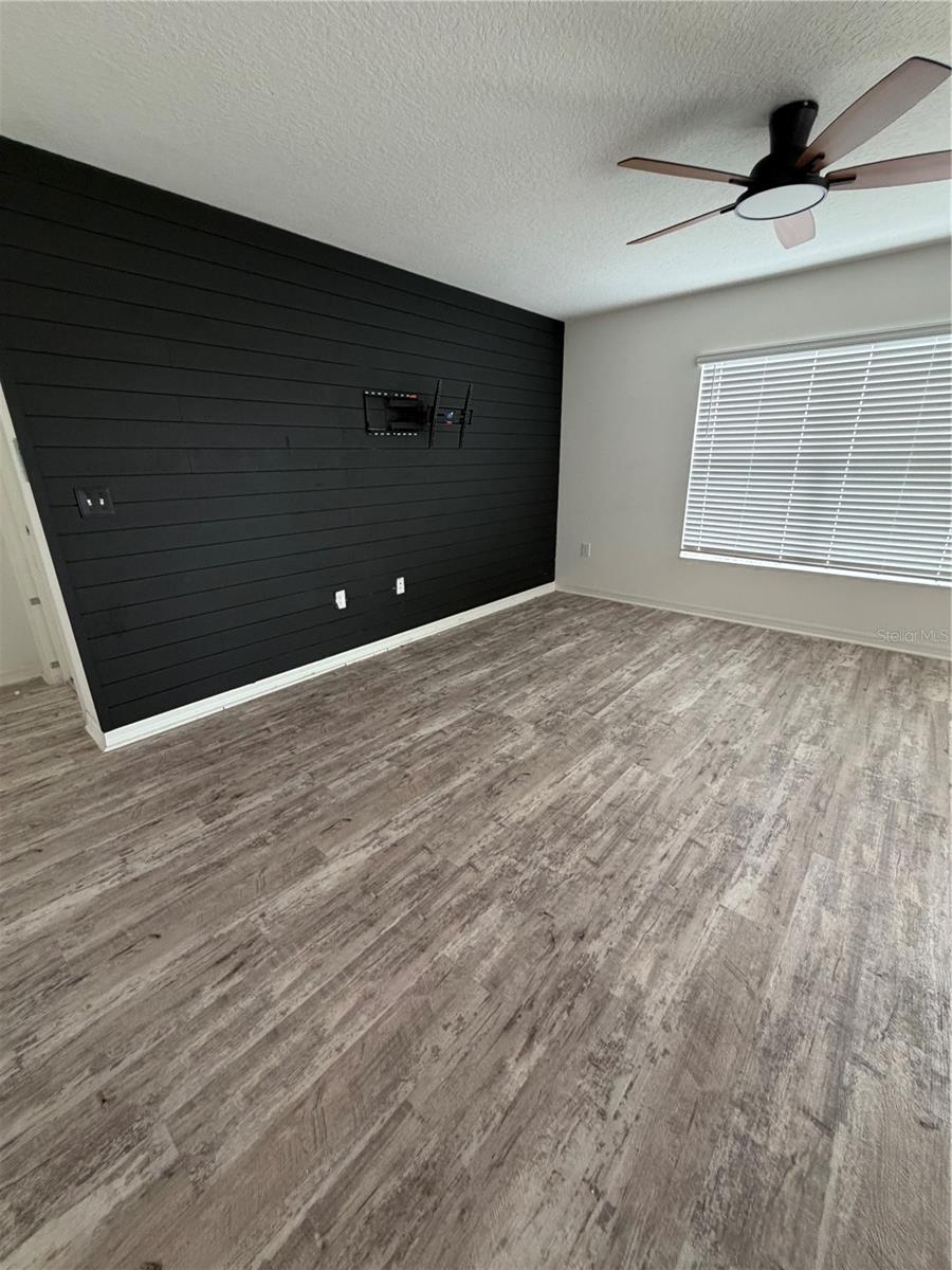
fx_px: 513
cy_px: 635
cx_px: 476
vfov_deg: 102.1
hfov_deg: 85.7
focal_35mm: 14
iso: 320
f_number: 2.2
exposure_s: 1/79
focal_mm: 2.22
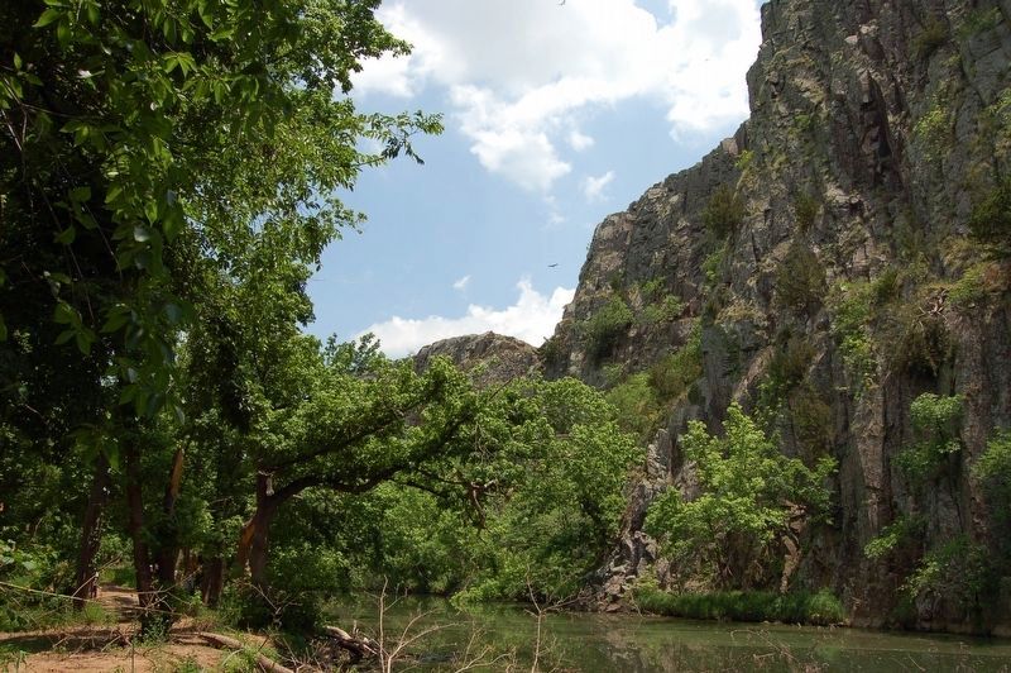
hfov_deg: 67.4
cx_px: 506
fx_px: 758
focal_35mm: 27
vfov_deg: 47.9
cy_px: 336
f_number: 9
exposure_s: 1/320
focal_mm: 18
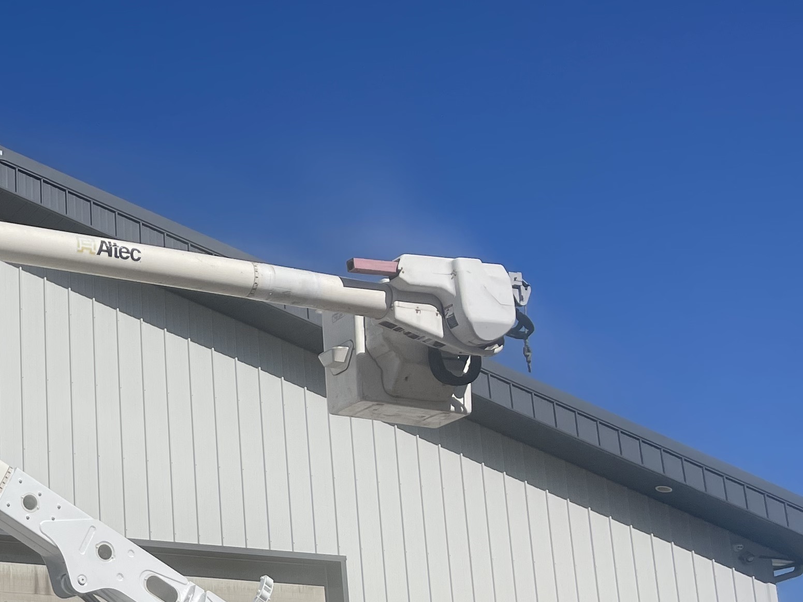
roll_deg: -0.3
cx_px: -141
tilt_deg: +15.1
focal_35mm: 65
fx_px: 1508
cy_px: 424
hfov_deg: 26.7
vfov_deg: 22.4
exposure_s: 1/10989
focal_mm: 5.1
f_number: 1.6
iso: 32
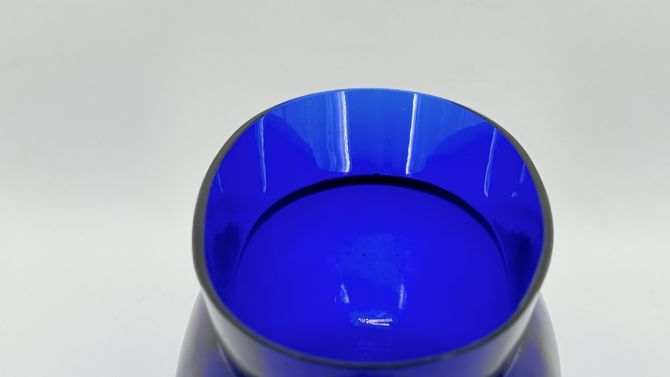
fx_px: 1404
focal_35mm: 79
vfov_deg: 15.0
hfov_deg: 26.8
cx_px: 354
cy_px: 371
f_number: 1.78
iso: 64
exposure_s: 1/549
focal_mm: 6.86
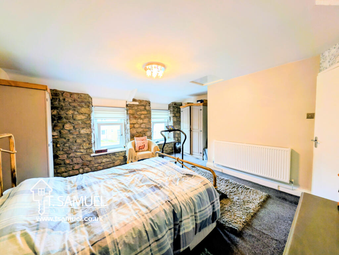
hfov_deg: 110.5
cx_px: 170
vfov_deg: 94.6
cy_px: 128
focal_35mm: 12
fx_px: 118
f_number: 1.95
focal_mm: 2.23
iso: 44
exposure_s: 1/16.7
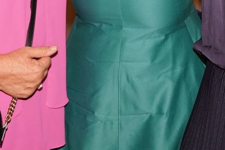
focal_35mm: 119
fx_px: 743
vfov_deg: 11.0
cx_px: 126
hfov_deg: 17.2
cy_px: -81
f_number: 4
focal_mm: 38
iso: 2500
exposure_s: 1/100
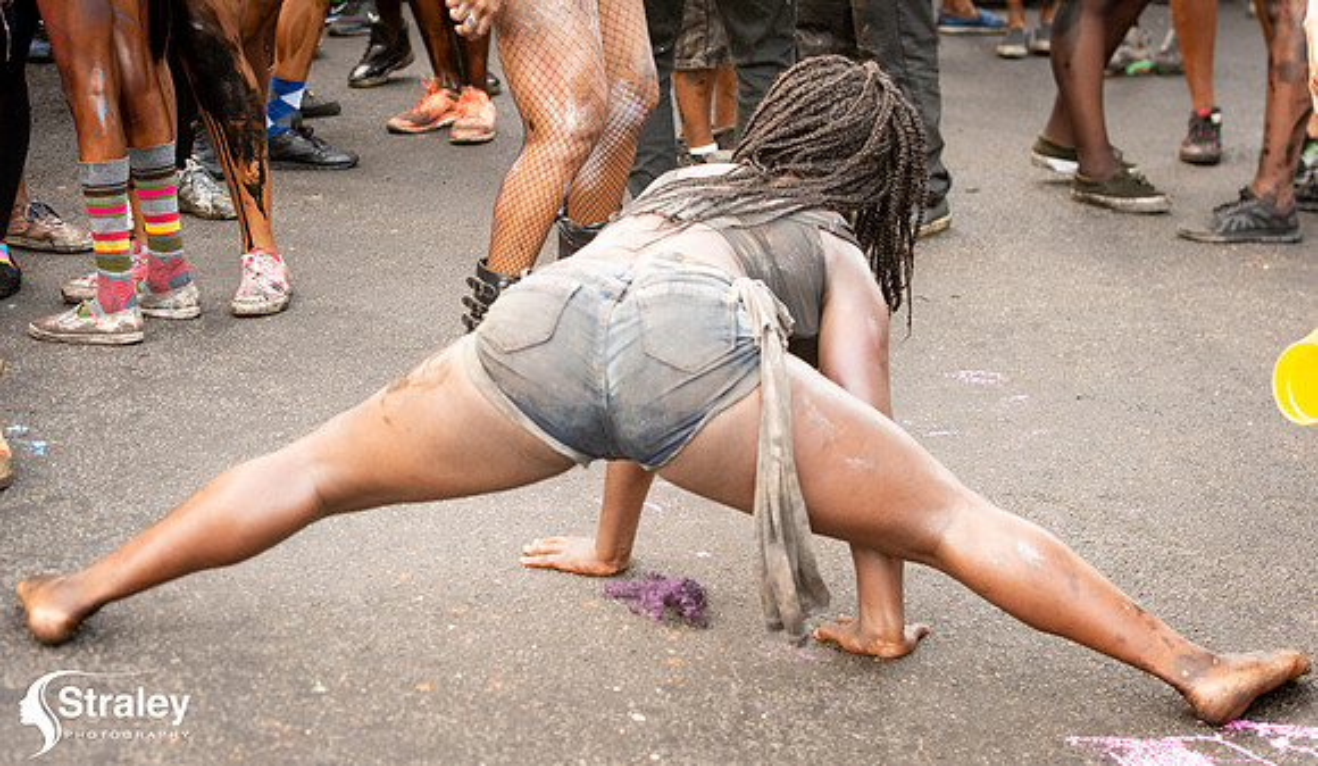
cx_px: 654
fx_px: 3066
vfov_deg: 14.2
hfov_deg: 24.3
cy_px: 354
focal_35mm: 87
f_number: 5
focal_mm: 70
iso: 2800
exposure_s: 1/200
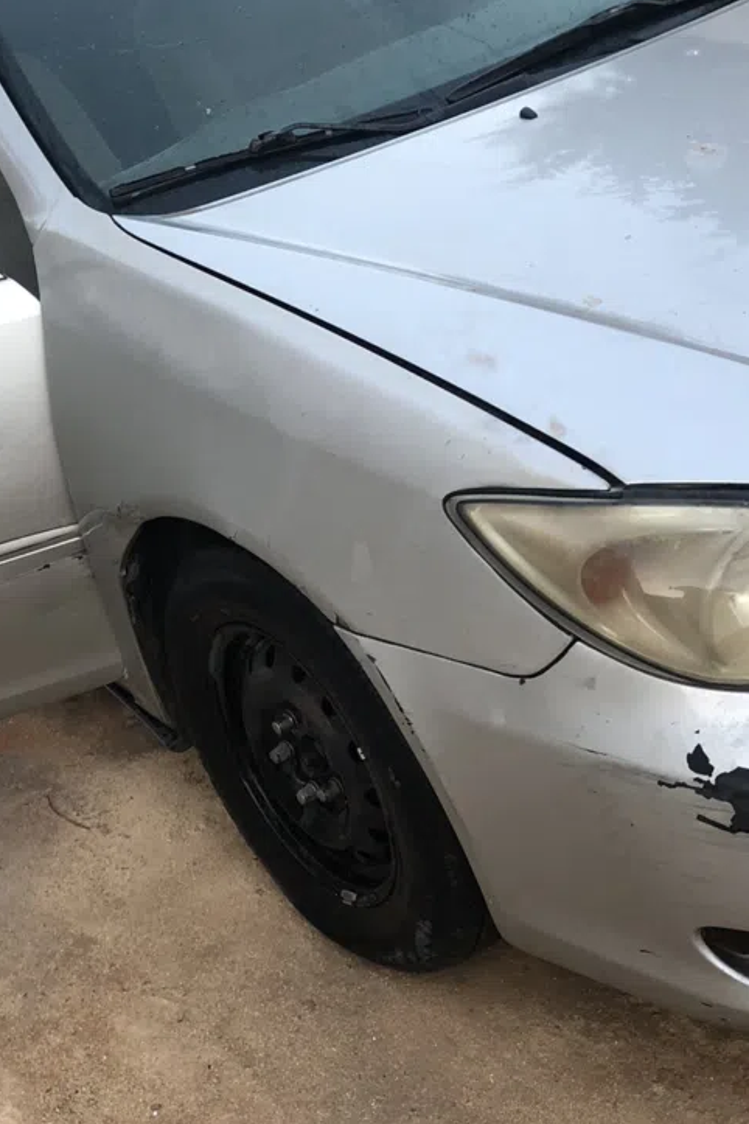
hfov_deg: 24.3
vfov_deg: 35.9
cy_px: 738
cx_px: 171
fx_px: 1716
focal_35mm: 55
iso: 40
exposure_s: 1/20
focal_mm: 3.99
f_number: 1.8
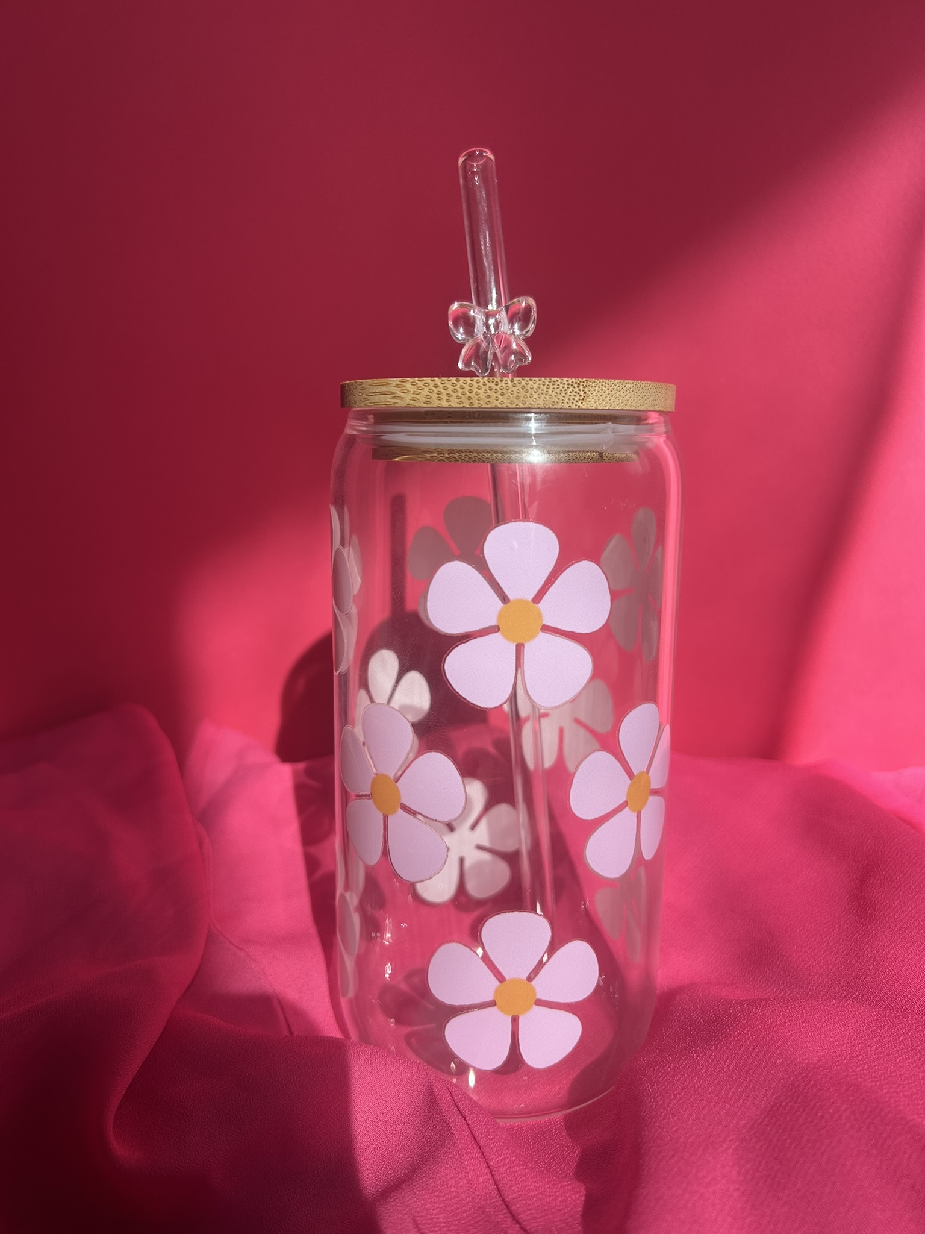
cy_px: 617
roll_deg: -0.9
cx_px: 462
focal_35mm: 26
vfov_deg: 67.3
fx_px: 926
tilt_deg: -17.0
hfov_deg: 53.1
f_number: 1.5
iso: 50
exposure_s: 1/1196
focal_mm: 5.7
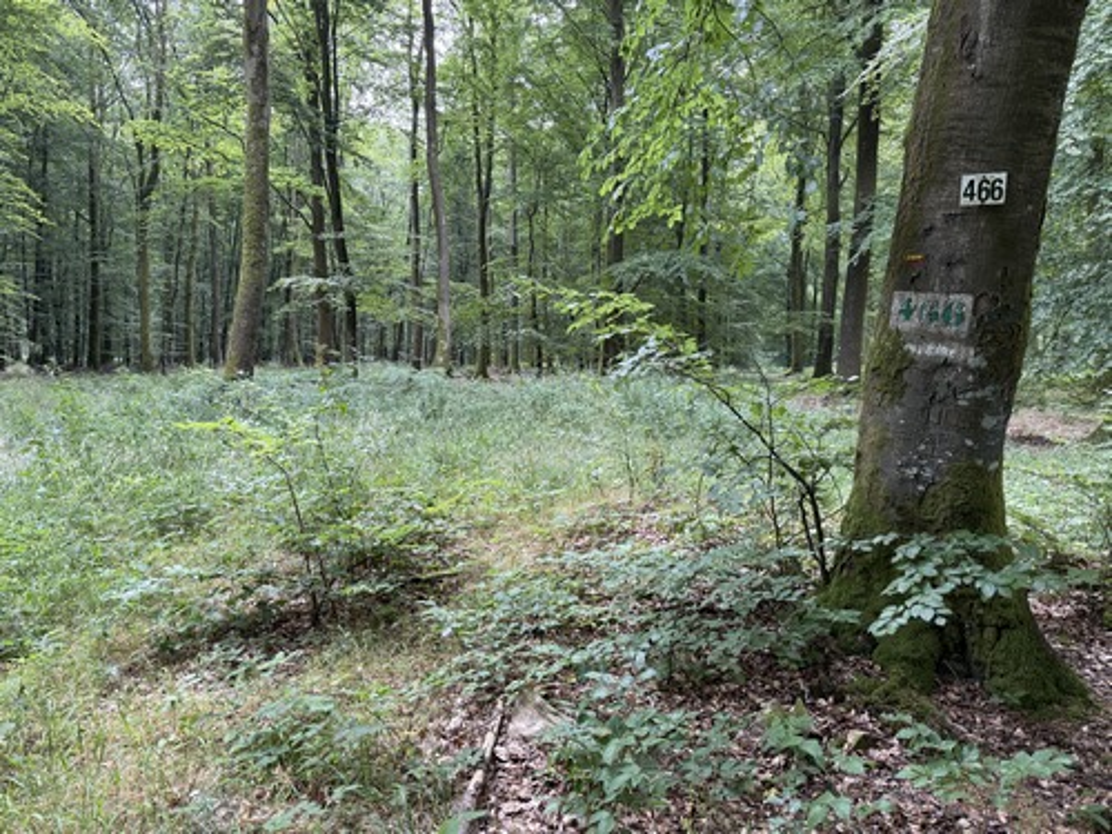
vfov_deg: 56.8
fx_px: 771
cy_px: 417
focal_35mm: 24
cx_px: 556
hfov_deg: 71.6
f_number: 1.78
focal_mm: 6.76
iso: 125
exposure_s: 1/121
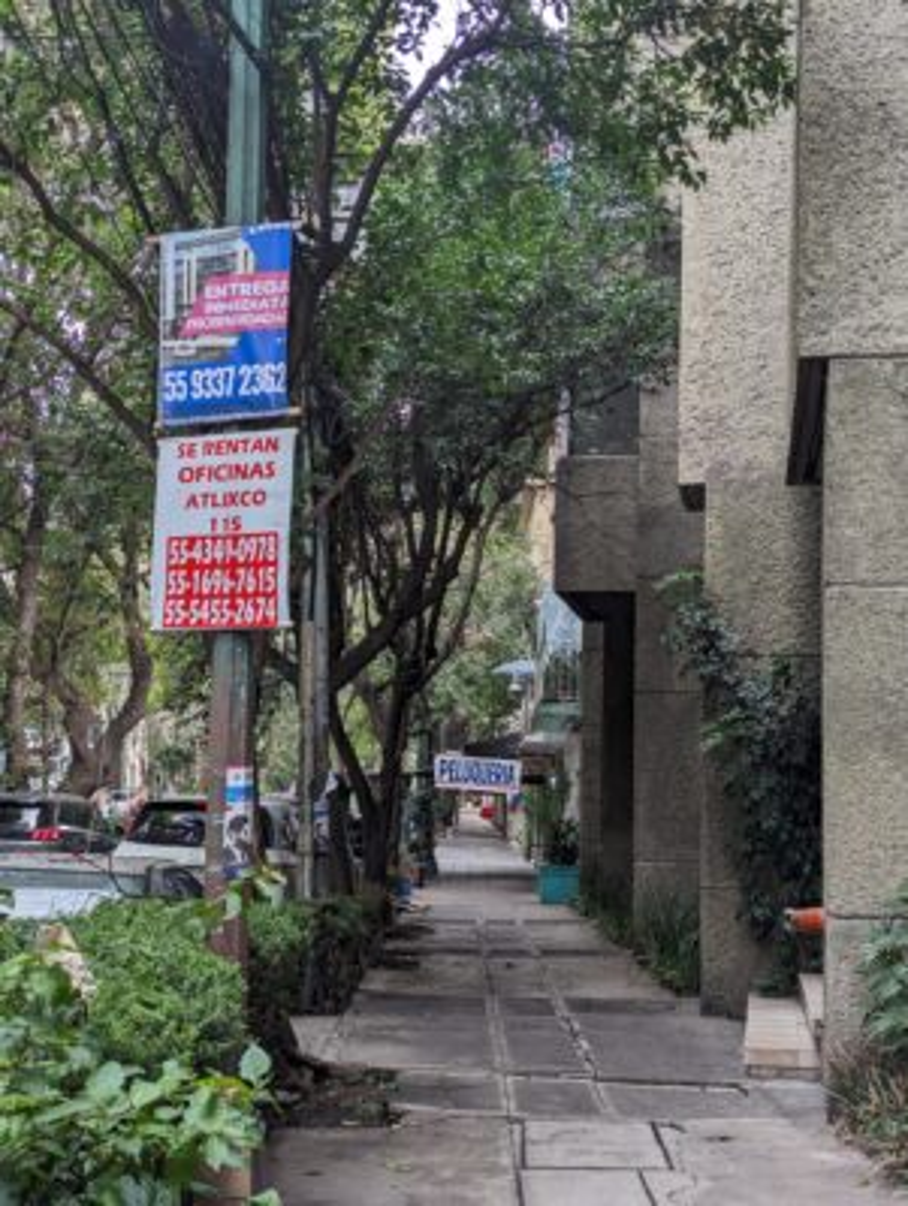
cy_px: 603
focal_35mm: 48
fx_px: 1675
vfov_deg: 39.6
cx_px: 454
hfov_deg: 30.3
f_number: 1.85
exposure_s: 1/122
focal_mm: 6.81
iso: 44
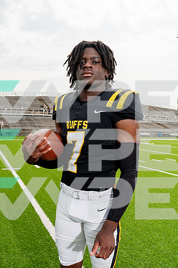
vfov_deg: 61.7
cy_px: 150
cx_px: 81
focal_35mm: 30
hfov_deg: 43.6
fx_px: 222
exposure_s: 1/250
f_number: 8
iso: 100
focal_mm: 26
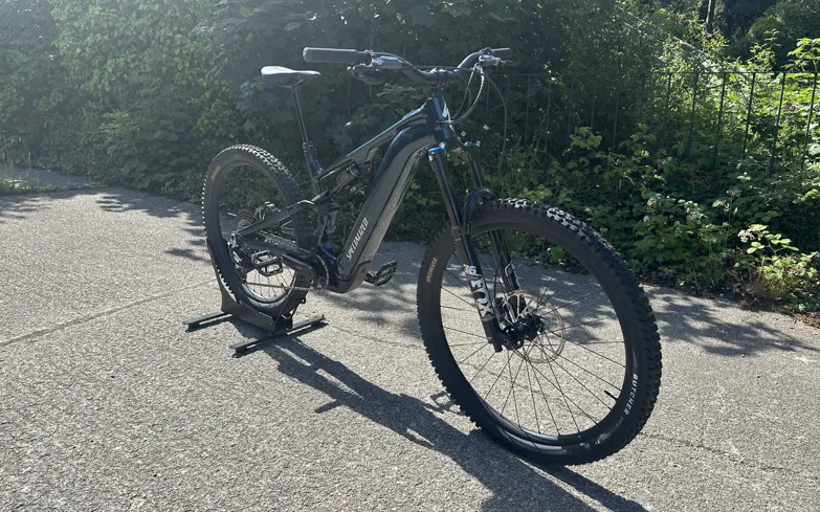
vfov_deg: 47.5
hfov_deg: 70.4
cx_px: 418
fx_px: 581
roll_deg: -0.9
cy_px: 239
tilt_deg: -12.6
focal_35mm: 26
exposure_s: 1/1949
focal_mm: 6.86
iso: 80
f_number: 1.78
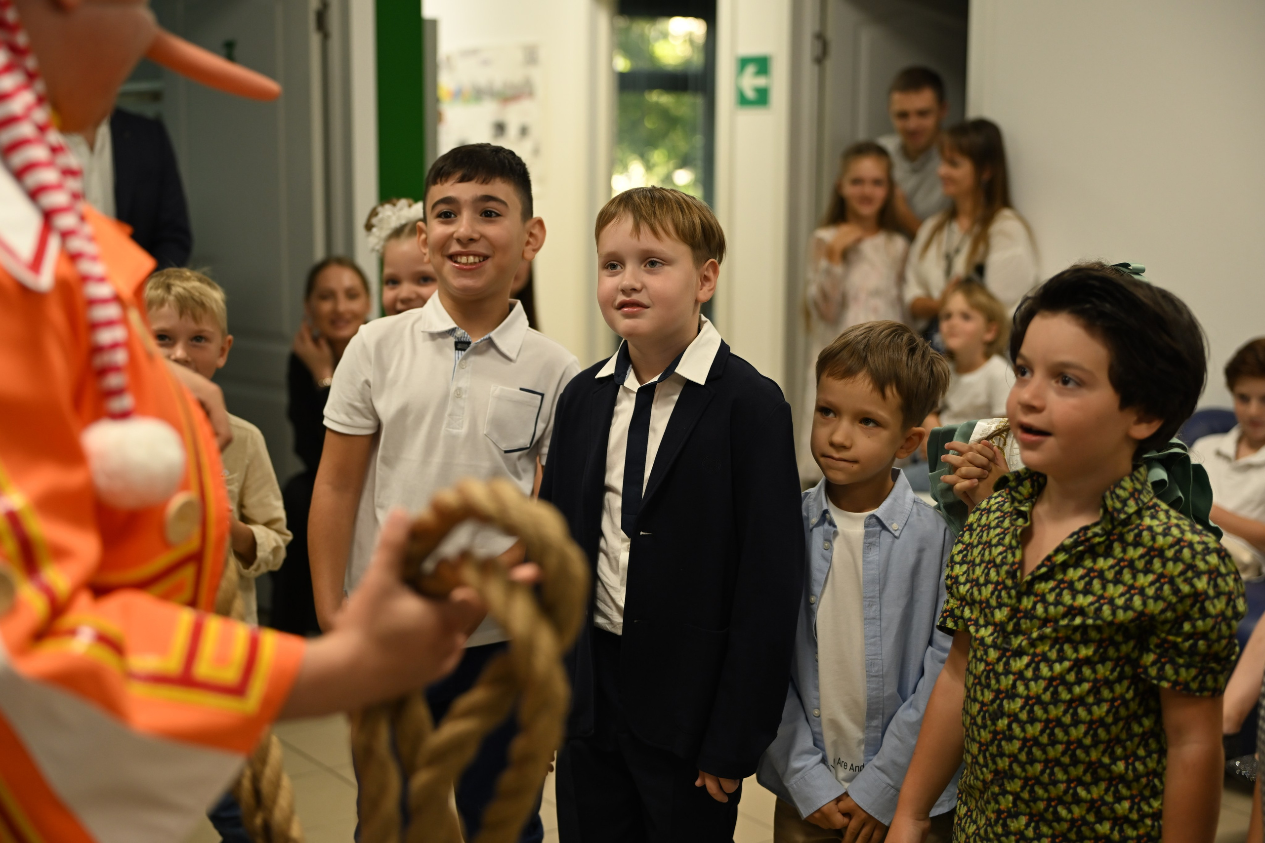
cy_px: 422
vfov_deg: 27.5
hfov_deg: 40.3
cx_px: 632
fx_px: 1722
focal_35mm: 49
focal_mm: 49
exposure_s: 1/392
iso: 640
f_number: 2.2
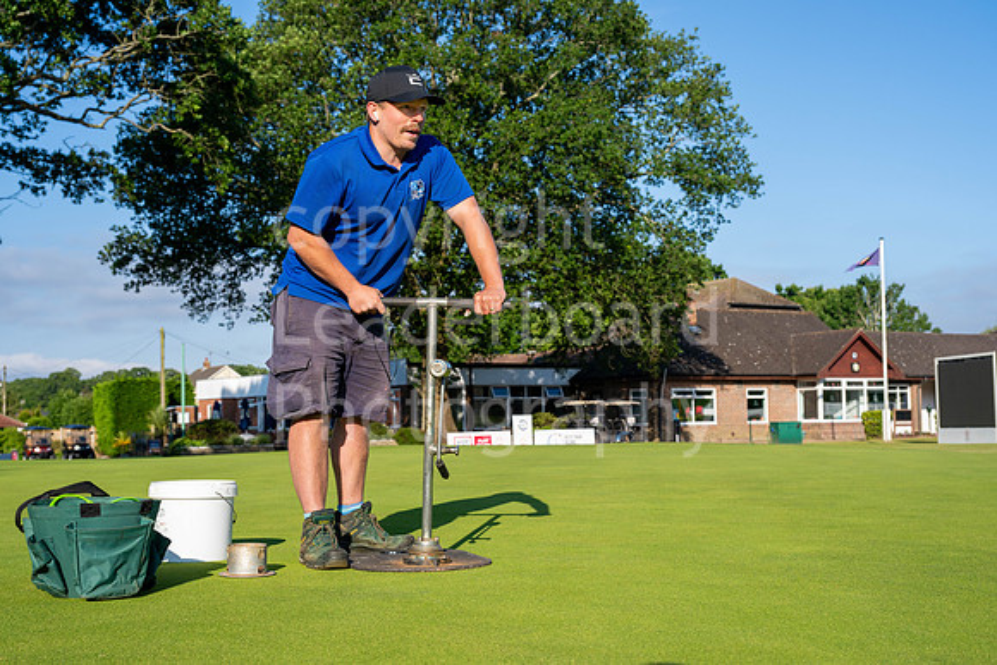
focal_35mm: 46
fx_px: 1274
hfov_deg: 42.7
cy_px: 332
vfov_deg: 29.3
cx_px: 498
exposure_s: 1/1250
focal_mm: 46
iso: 400
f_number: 5.6
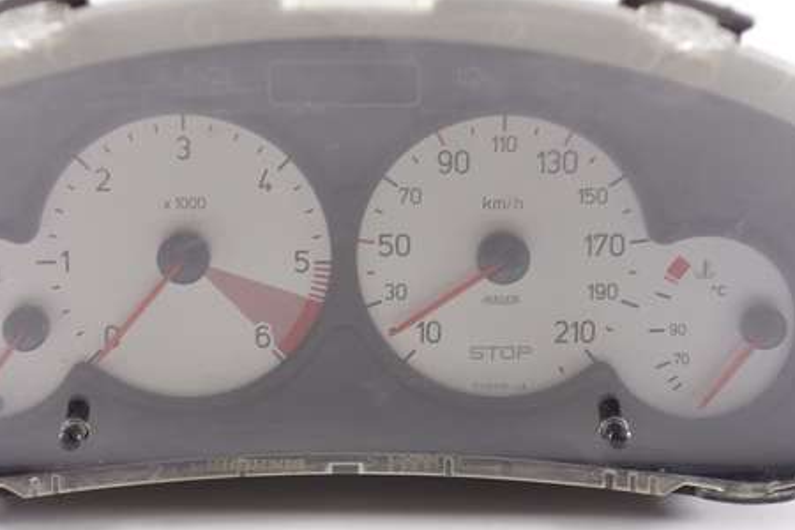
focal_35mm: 70
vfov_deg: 19.5
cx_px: 353
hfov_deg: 28.8
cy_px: 293
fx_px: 1546
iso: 320
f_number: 2.8
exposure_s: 1/50
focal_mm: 15.28
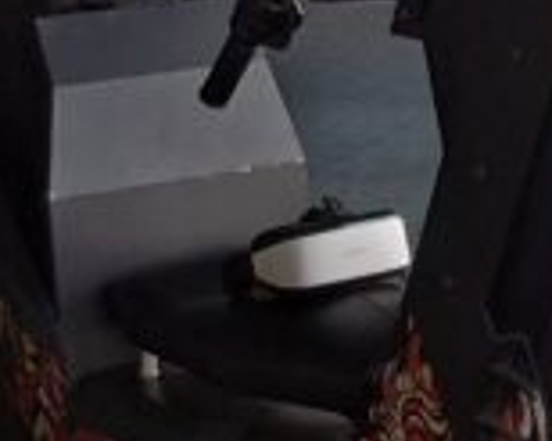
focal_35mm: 162
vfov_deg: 9.5
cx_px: 652
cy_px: 129
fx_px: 2645
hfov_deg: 11.7
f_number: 1.8
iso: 25
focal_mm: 4.69
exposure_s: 1/119
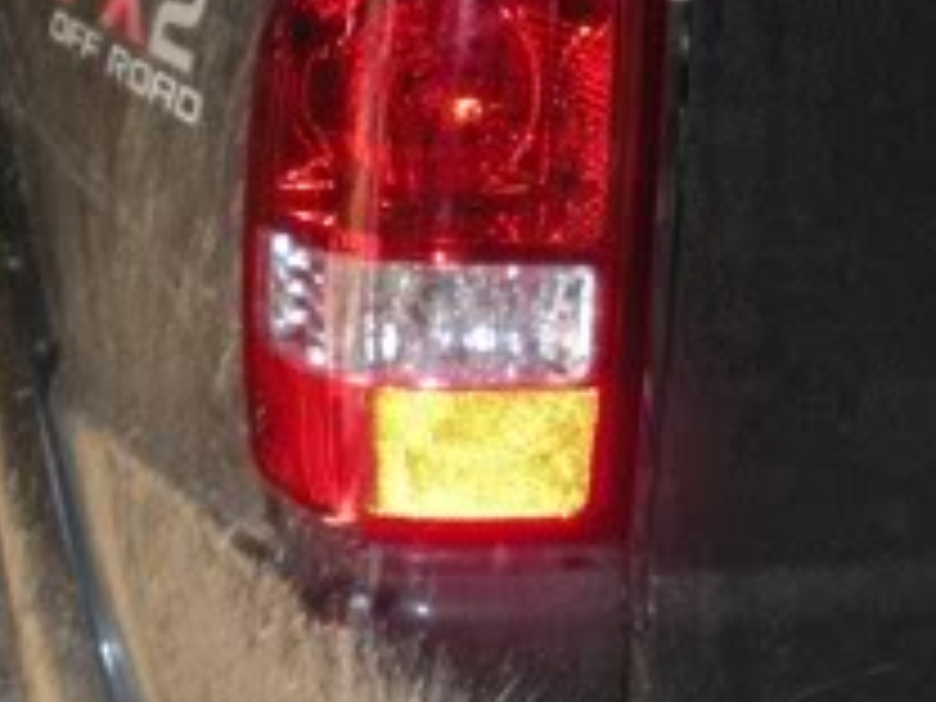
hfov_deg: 17.7
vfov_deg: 13.3
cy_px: 288
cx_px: 364
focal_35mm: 111
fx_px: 3001
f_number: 3.5
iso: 112
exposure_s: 1/30
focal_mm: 6.3
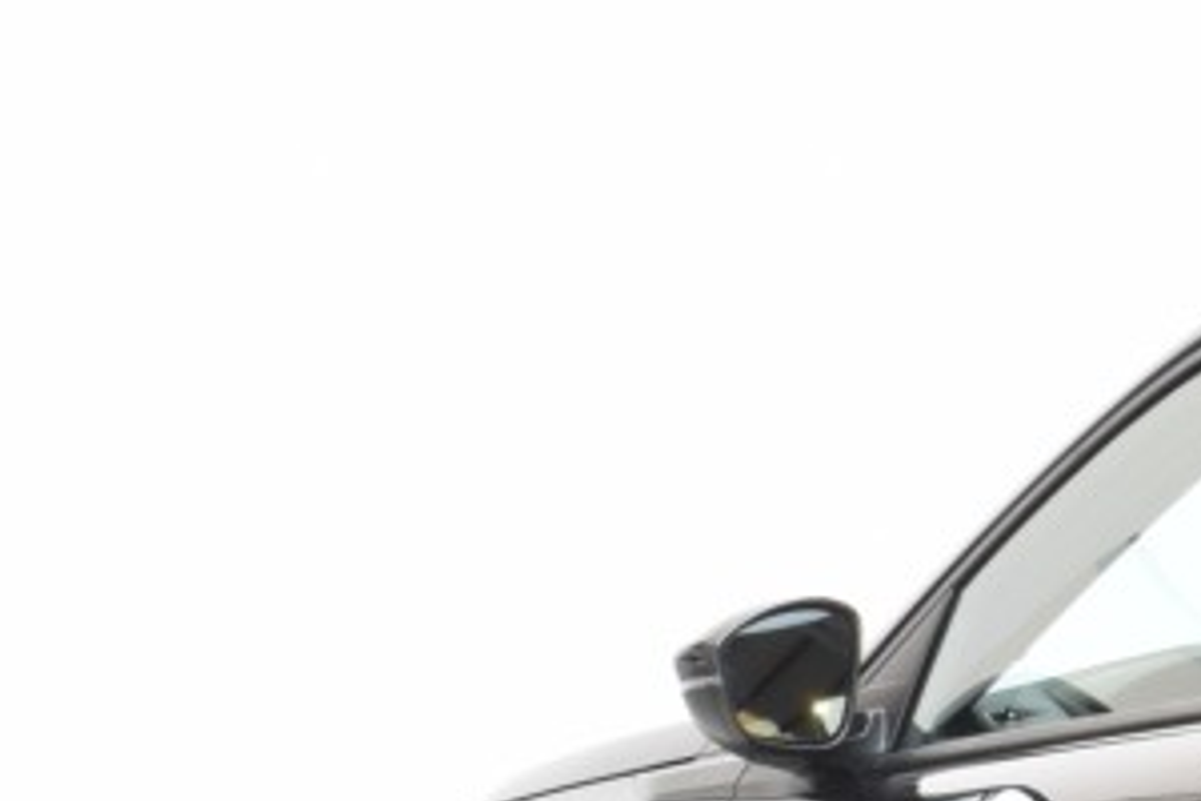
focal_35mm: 225
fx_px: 7506
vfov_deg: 6.1
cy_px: 833
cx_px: 1922
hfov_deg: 8.9
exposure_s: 1.3
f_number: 14
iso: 100
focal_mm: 30
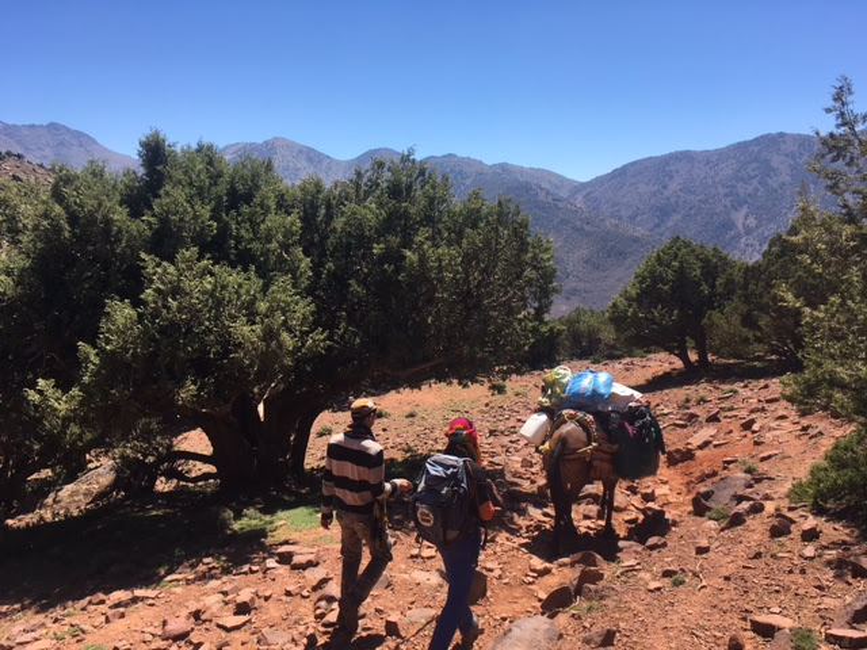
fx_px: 726
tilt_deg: -10.5
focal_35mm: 29
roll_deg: +1.0
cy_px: 325
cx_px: 434
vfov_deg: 48.2
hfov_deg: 61.7
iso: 25
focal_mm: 4.15
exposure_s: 1/1131
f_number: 2.2
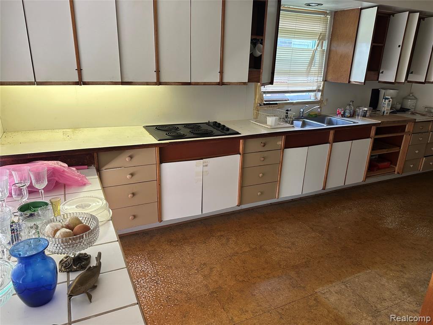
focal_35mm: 24
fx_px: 300
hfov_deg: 71.6
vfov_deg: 56.8
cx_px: 216
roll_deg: -2.3
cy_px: 162
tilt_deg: -19.7
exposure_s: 1/120
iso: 160
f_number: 1.78
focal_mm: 6.86
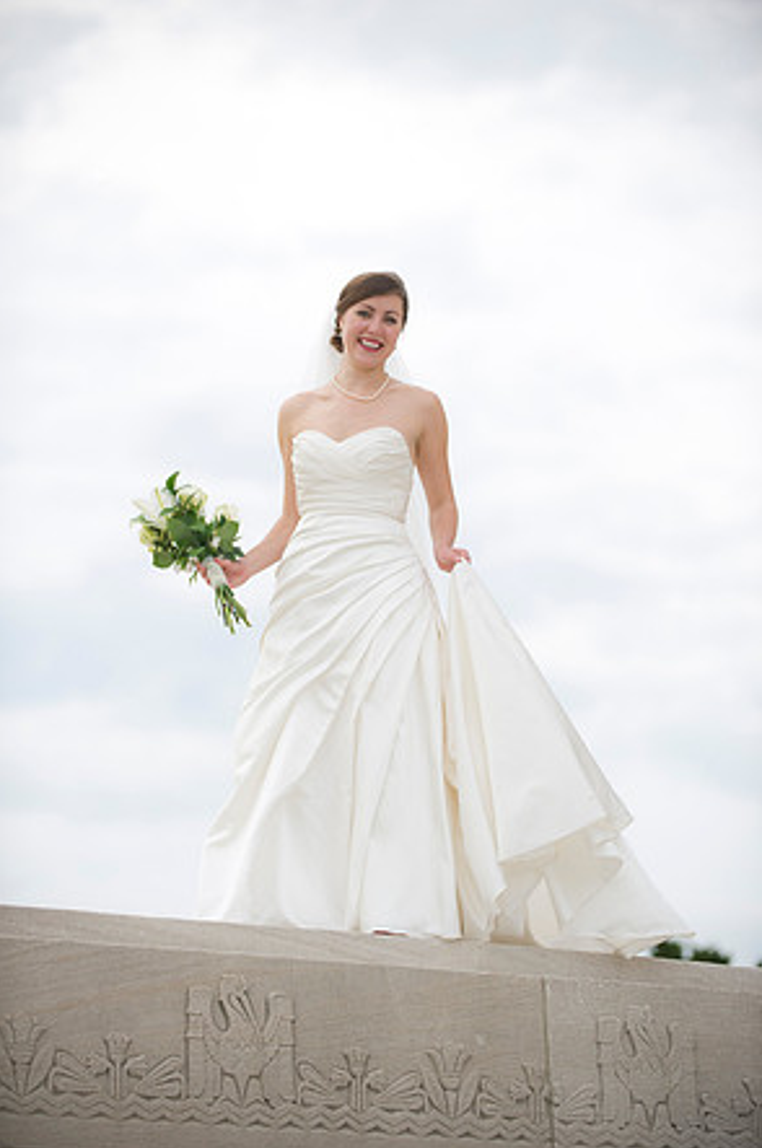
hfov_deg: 11.2
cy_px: 580
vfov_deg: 16.8
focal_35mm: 122
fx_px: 3885
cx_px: 382
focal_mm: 120
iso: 160
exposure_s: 1/250
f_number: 2.8
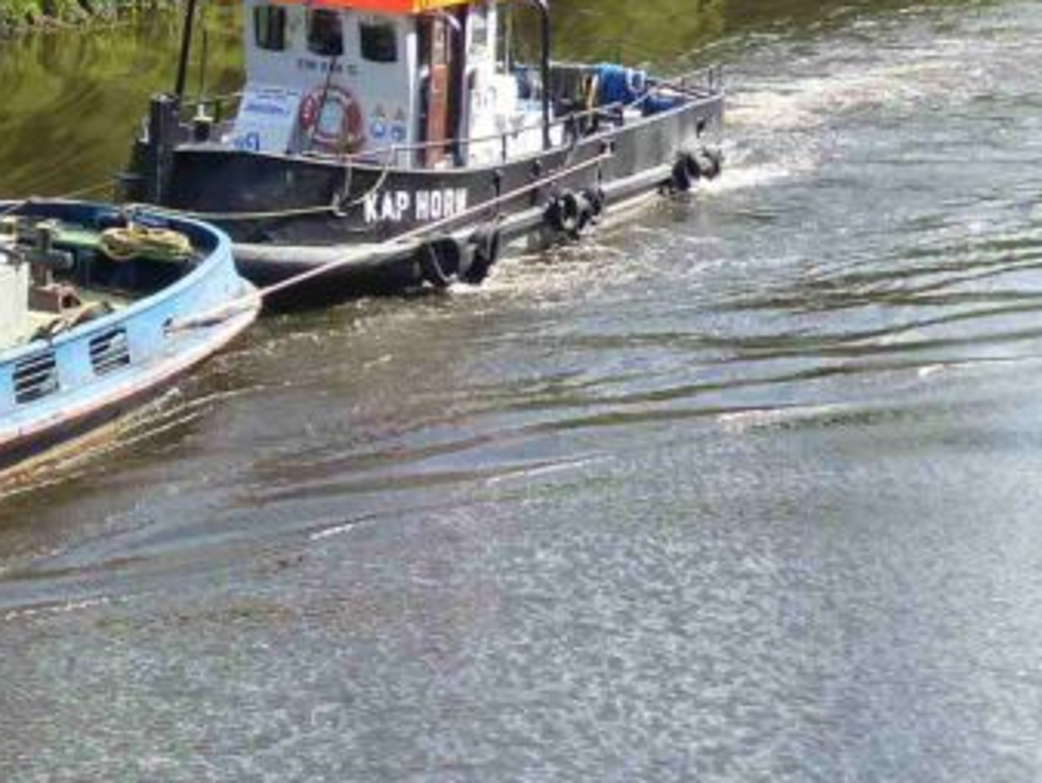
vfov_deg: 13.5
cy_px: 65
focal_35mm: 109
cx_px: -462
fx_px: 3283
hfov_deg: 16.6
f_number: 4
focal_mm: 6.3
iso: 160
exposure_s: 1/500
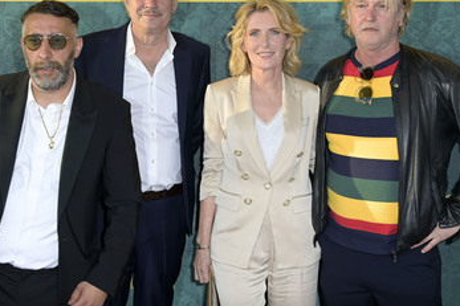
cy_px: 146
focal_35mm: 52
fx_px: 664
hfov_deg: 38.2
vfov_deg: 26.0
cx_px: 222
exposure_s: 1/250
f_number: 5.6
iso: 400
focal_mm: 40
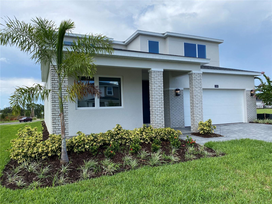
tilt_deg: +2.6
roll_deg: +1.8
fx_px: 204
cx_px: 136
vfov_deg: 53.1
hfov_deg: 67.3
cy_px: 102
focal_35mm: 26
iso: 32
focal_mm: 4.25
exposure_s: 1/2513
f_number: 1.8
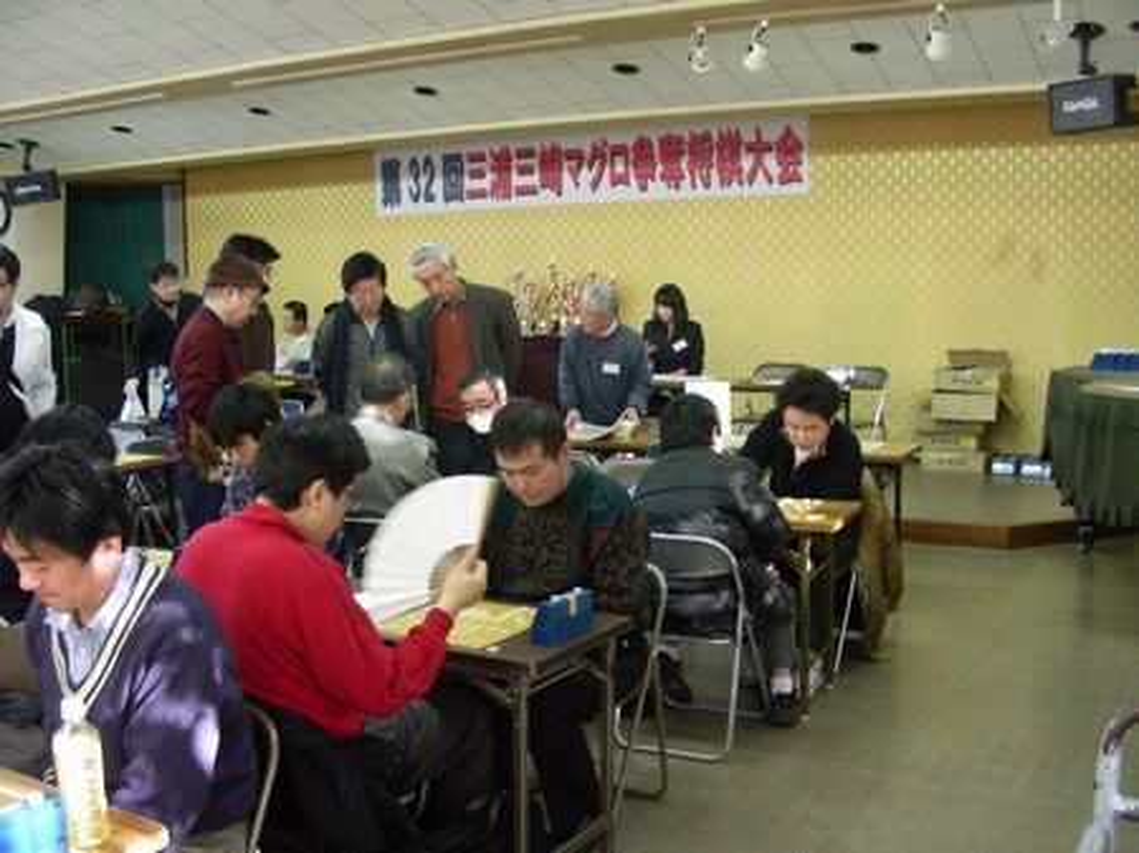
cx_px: 570
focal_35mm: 38
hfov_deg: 49.0
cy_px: 426
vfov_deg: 37.7
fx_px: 1250
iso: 400
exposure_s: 1/27.4
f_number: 3.5
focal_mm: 6.3
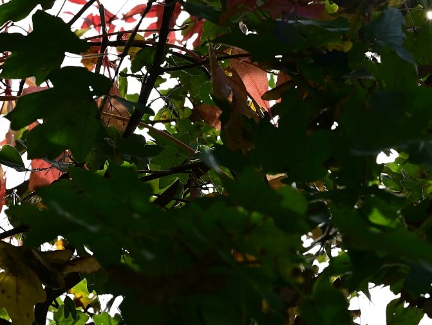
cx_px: 256
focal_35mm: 232
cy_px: 68
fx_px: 2897
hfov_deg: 8.5
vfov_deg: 6.4
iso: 360
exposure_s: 1/160
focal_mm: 135
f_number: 16
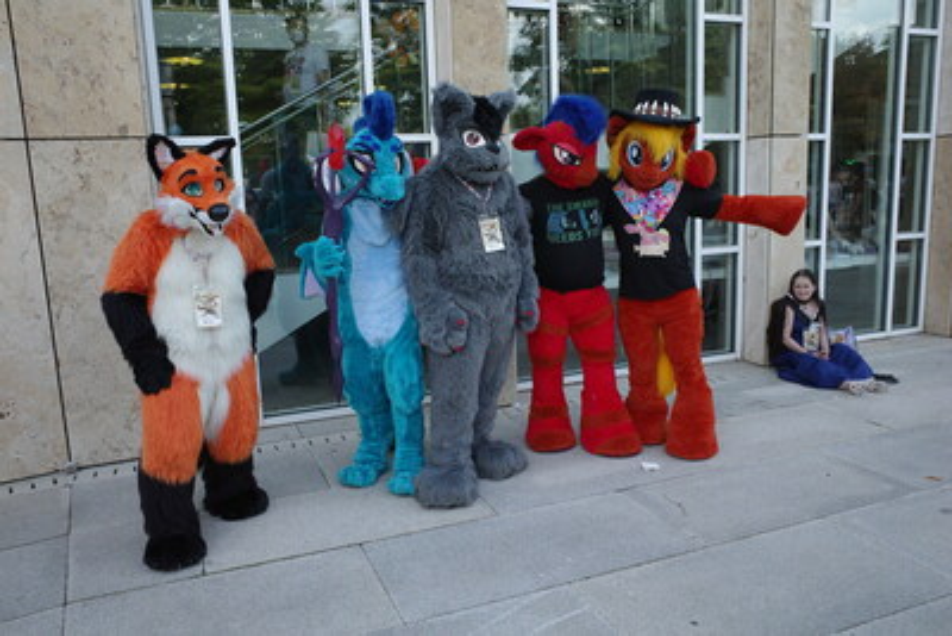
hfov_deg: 65.5
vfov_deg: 46.4
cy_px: 318
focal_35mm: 28
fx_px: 741
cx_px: 476
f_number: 3.5
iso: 500
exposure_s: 1/800
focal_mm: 18.3
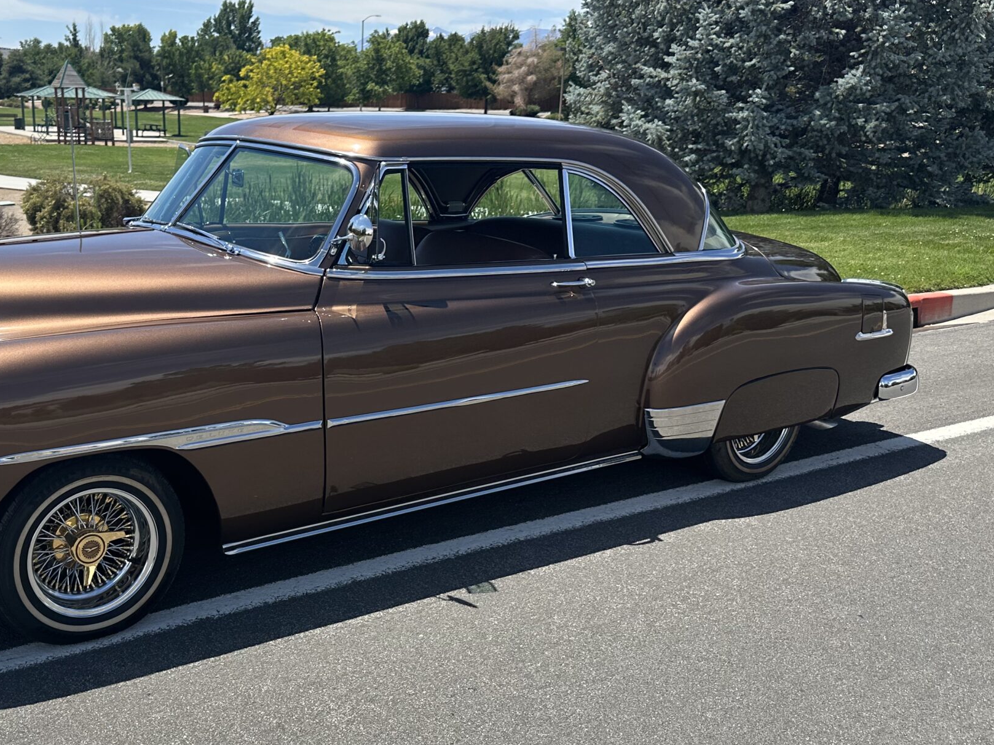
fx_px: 1091
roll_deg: -0.4
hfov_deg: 47.9
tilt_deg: -16.0
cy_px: 416
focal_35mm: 38
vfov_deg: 37.7
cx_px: 308
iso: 80
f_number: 1.78
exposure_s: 1/3472
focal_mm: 6.86
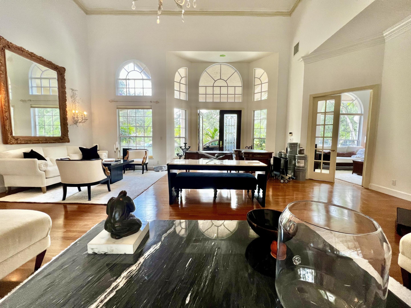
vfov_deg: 89.9
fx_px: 154
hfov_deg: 106.2
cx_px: 206
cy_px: 154
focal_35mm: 13
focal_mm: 1.57
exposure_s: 1/120
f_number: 1.8
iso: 100
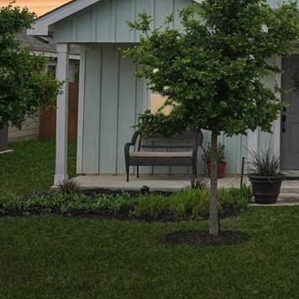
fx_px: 860
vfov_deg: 19.4
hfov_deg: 18.4
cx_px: 382
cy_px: 41
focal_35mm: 88
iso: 100
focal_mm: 34
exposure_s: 1/125
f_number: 8
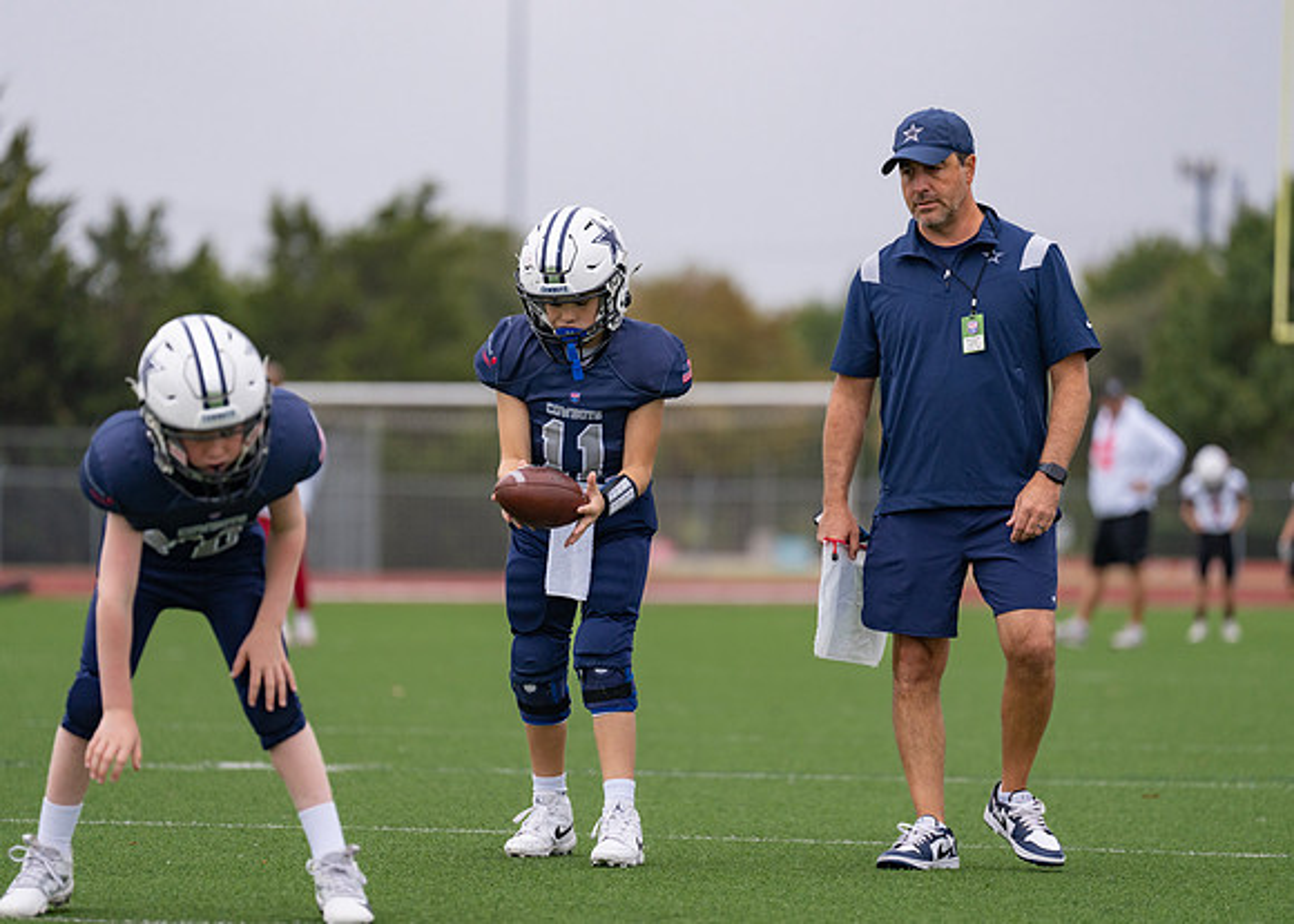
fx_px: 7700
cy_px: 462
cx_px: 647
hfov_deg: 9.6
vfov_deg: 6.9
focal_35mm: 210
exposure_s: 1/1000
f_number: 2.8
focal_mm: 200
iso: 640
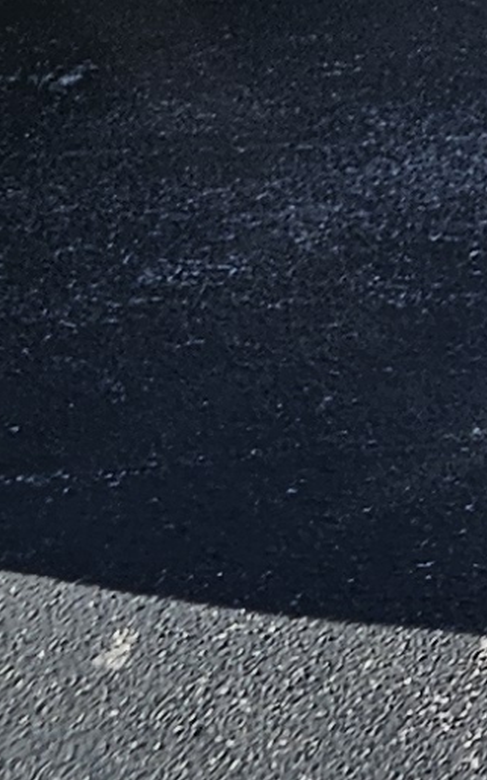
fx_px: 4018
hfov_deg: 6.8
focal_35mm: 189
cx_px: 867
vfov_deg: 10.3
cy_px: -713
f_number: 1.8
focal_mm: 5.4
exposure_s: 1/2621
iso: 25
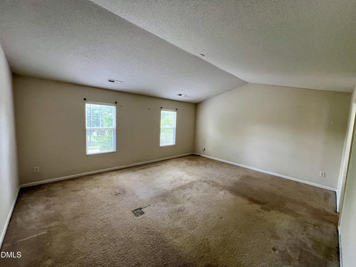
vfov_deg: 89.9
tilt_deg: -6.6
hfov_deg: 106.2
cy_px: 134
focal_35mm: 13
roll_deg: -1.8
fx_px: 134
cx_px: 178
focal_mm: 1.57
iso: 160
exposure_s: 1/99
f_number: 1.8
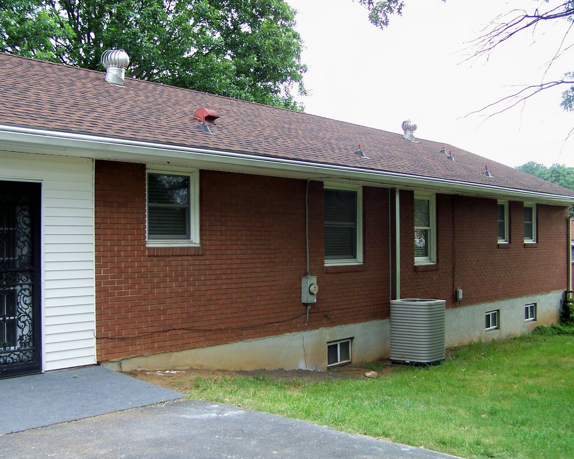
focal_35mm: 45
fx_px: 764
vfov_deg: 33.4
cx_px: 247
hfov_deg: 41.1
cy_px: 211
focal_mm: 6.3
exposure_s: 1/80
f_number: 2.8
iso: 64
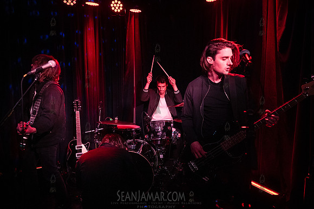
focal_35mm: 24
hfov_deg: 73.8
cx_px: 157
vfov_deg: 53.1
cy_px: 104
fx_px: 209
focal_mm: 24
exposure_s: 1/250
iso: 12800
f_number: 3.5
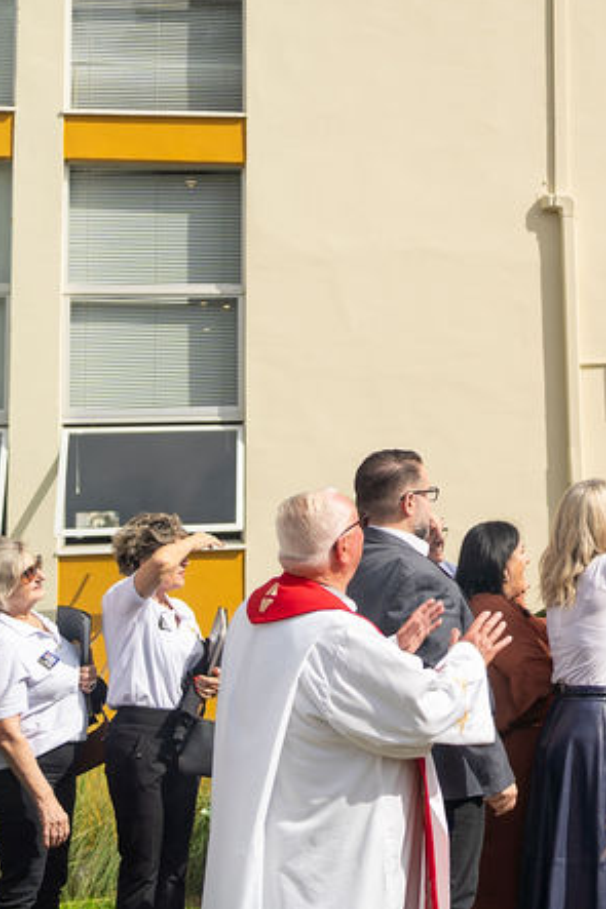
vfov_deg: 24.9
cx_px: 941
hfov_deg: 15.4
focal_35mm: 81
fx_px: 2047
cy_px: 294
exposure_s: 1/3200
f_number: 2.8
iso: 100
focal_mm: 35
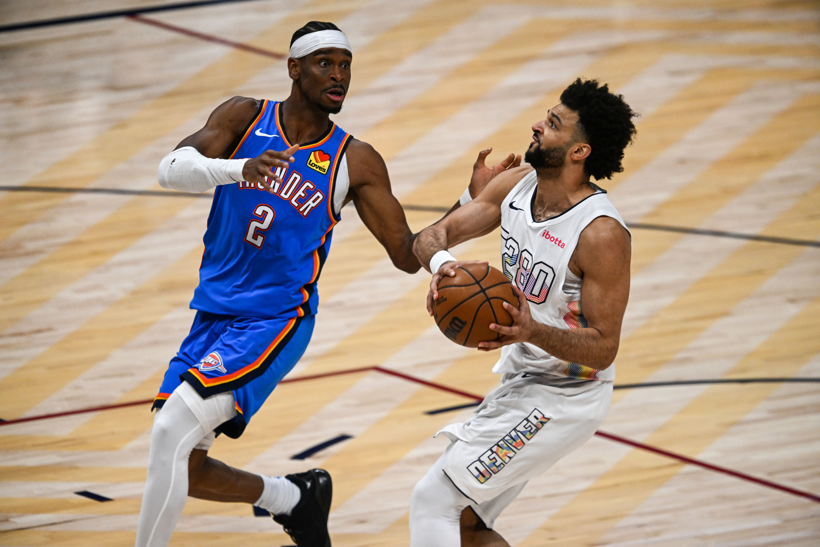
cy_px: 274
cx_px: 410
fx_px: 12755
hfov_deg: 3.7
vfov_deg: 2.5
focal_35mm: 560
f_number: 4
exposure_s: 1/2000
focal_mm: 560
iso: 3200
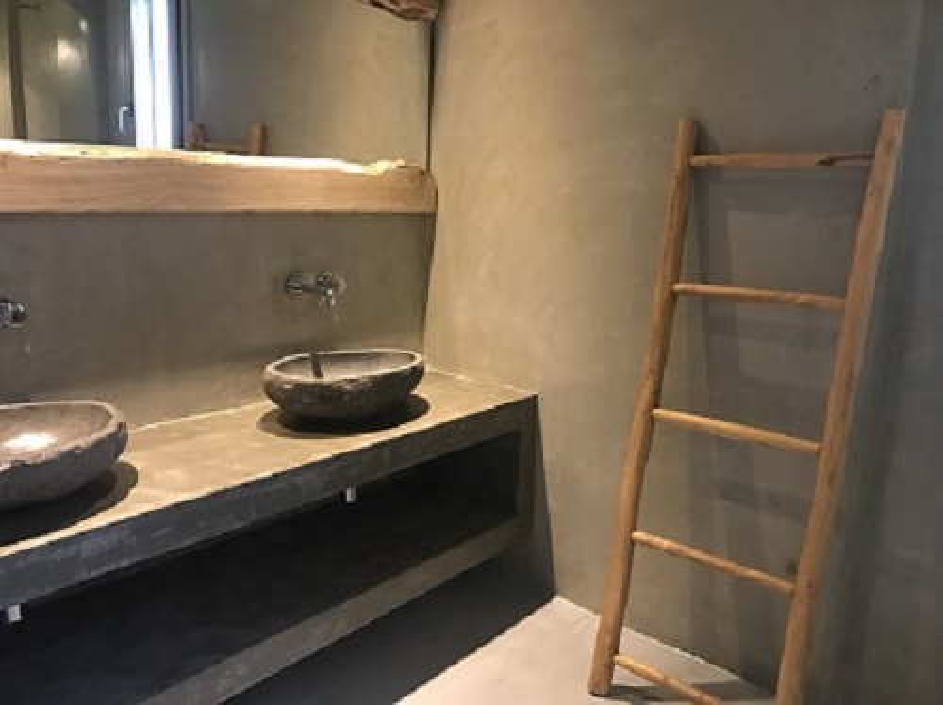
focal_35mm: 28
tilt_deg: -10.9
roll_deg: -1.3
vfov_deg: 49.7
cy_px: 352
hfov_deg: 63.5
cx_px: 472
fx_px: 762
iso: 100
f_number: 1.8
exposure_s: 1/17
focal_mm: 3.99
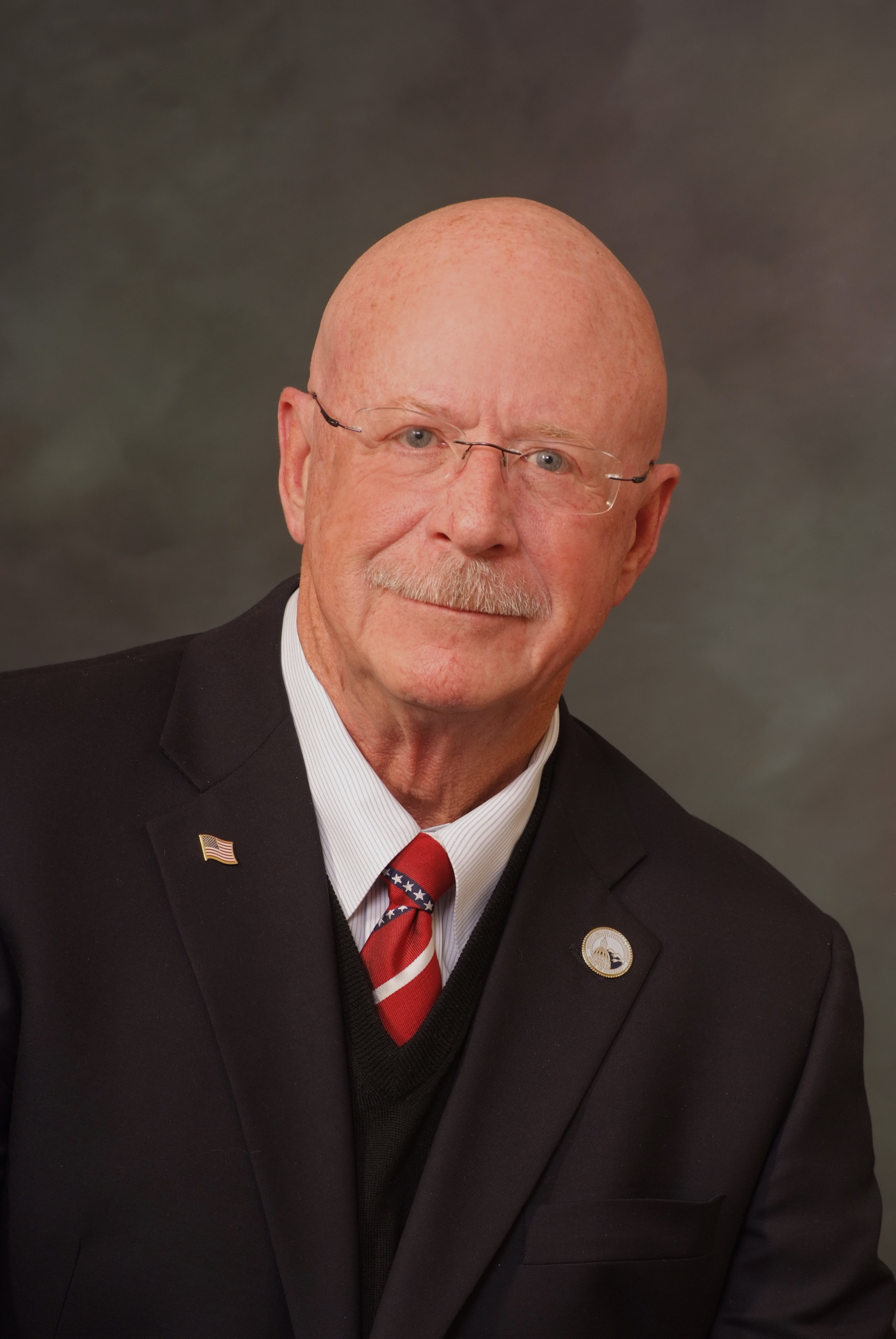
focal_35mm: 150
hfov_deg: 9.2
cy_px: 670
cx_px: 448
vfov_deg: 13.7
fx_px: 5585
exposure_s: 1/160
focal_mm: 100
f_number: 8
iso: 200
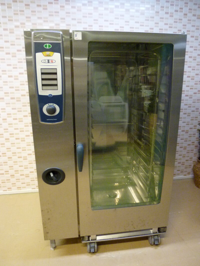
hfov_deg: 56.8
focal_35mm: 24
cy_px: 133
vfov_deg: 71.6
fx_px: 185
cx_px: 100
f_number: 2.2
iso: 400
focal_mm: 4.3
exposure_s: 1/60
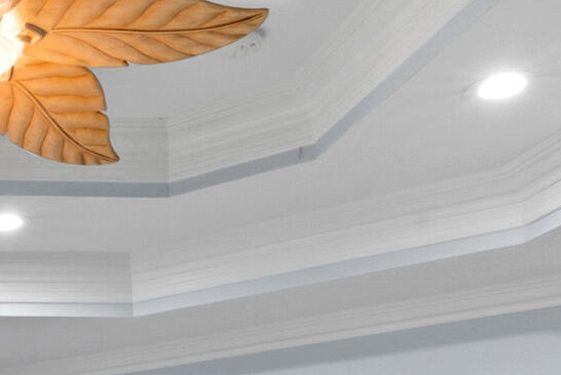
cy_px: 625
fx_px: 1138
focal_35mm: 73
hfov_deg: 24.0
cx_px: -185
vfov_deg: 16.4
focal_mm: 16
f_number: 11
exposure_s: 1
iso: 400
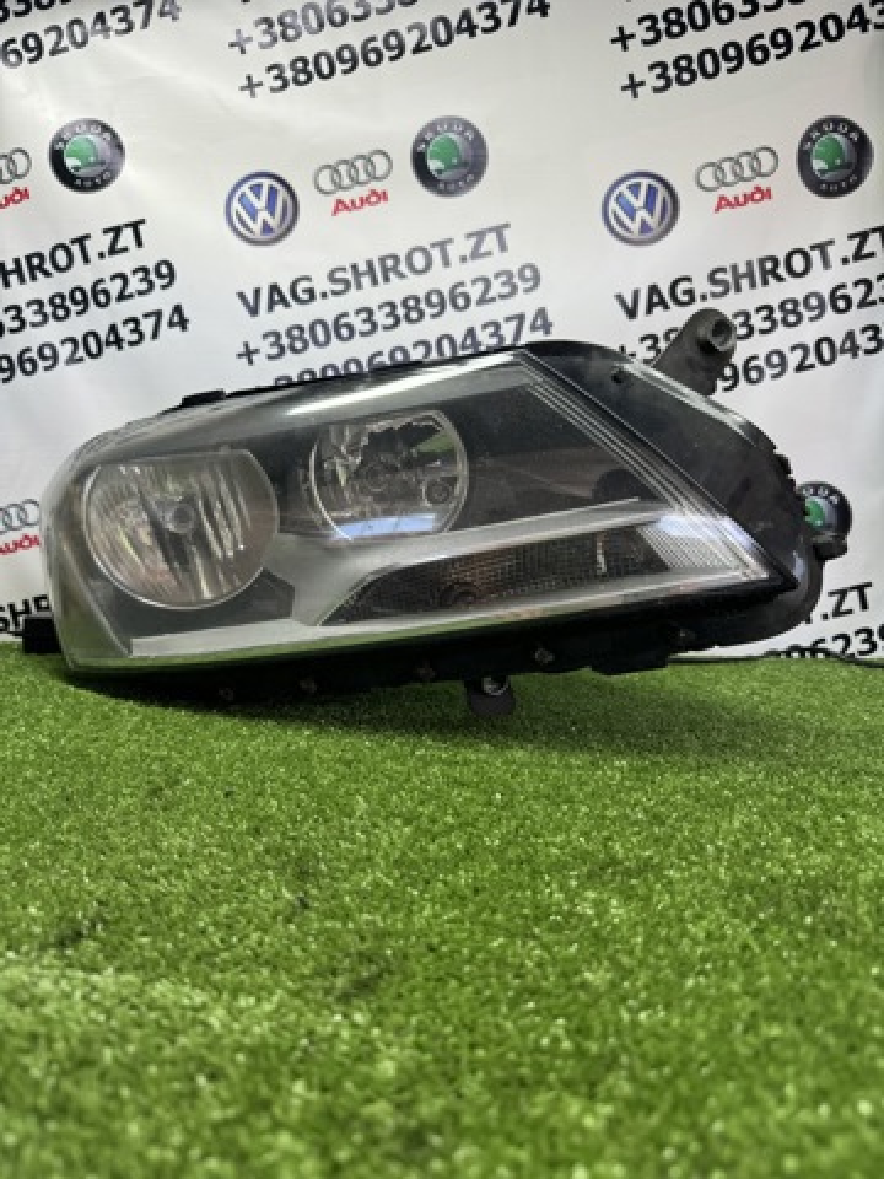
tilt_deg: -4.9
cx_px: 442
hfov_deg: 56.8
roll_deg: -2.0
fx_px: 817
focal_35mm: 24
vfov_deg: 71.6
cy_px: 590
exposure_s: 1/152
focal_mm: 6.76
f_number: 1.78
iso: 64
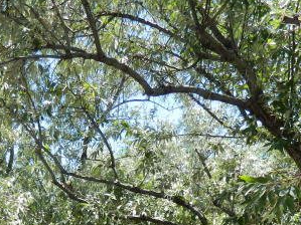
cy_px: 266
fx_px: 582
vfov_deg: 20.6
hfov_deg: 28.2
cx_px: 51
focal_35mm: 67
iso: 80
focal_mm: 4.5
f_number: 3.1
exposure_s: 1/400
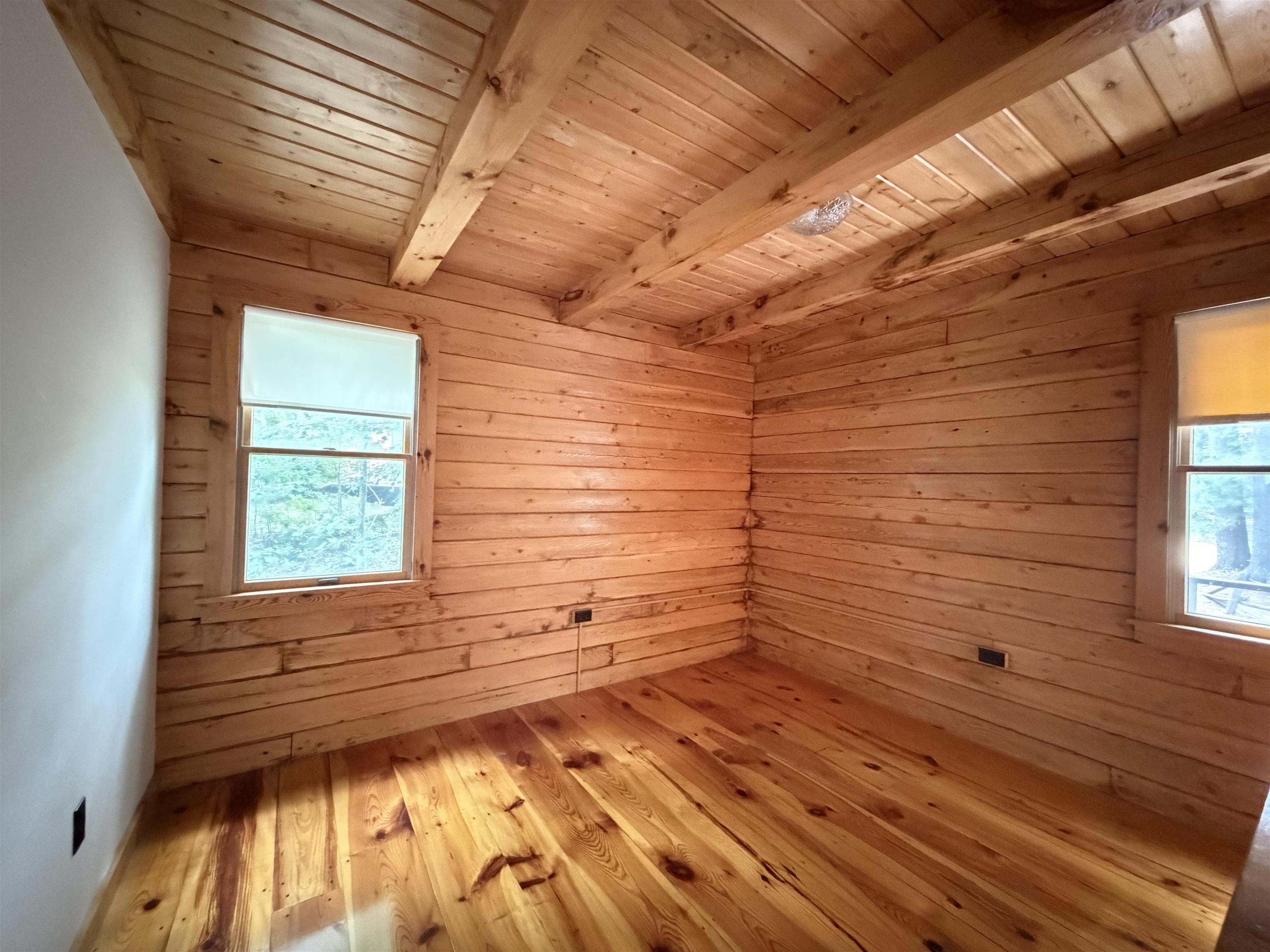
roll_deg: -1.3
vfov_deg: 85.7
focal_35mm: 14
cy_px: 476
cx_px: 635
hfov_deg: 102.1
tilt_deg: +0.5
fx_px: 514
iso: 2500
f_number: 2.2
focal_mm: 2.22
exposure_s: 1/30
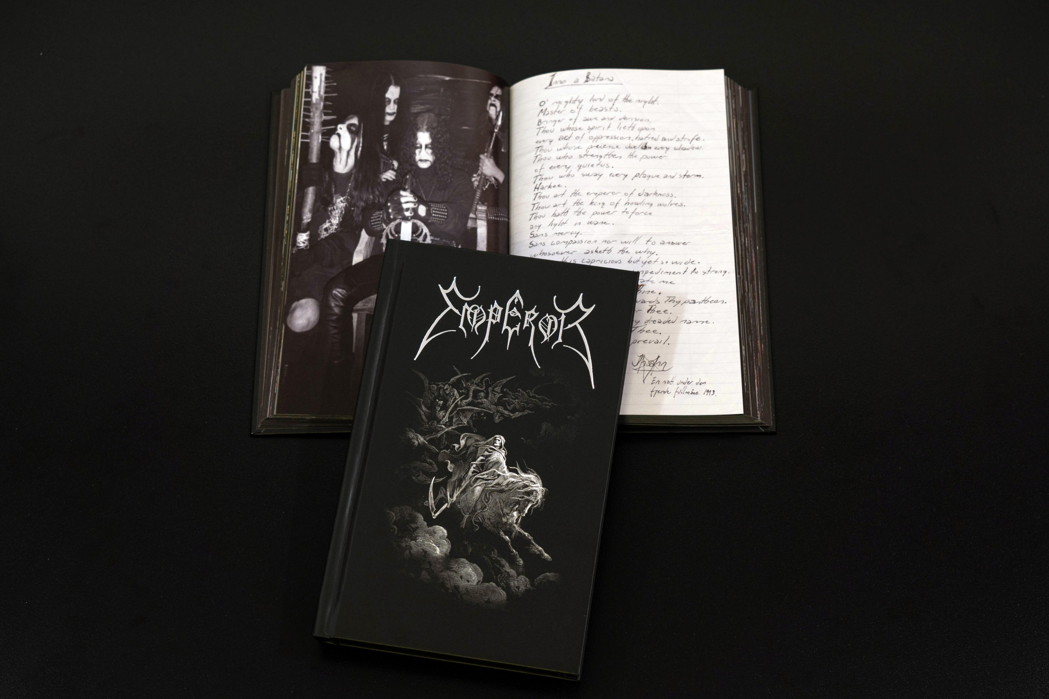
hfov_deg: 32.4
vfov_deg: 21.9
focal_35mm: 62
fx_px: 1807
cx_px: 524
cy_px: 350
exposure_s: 1/15
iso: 200
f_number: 5.6
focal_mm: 62
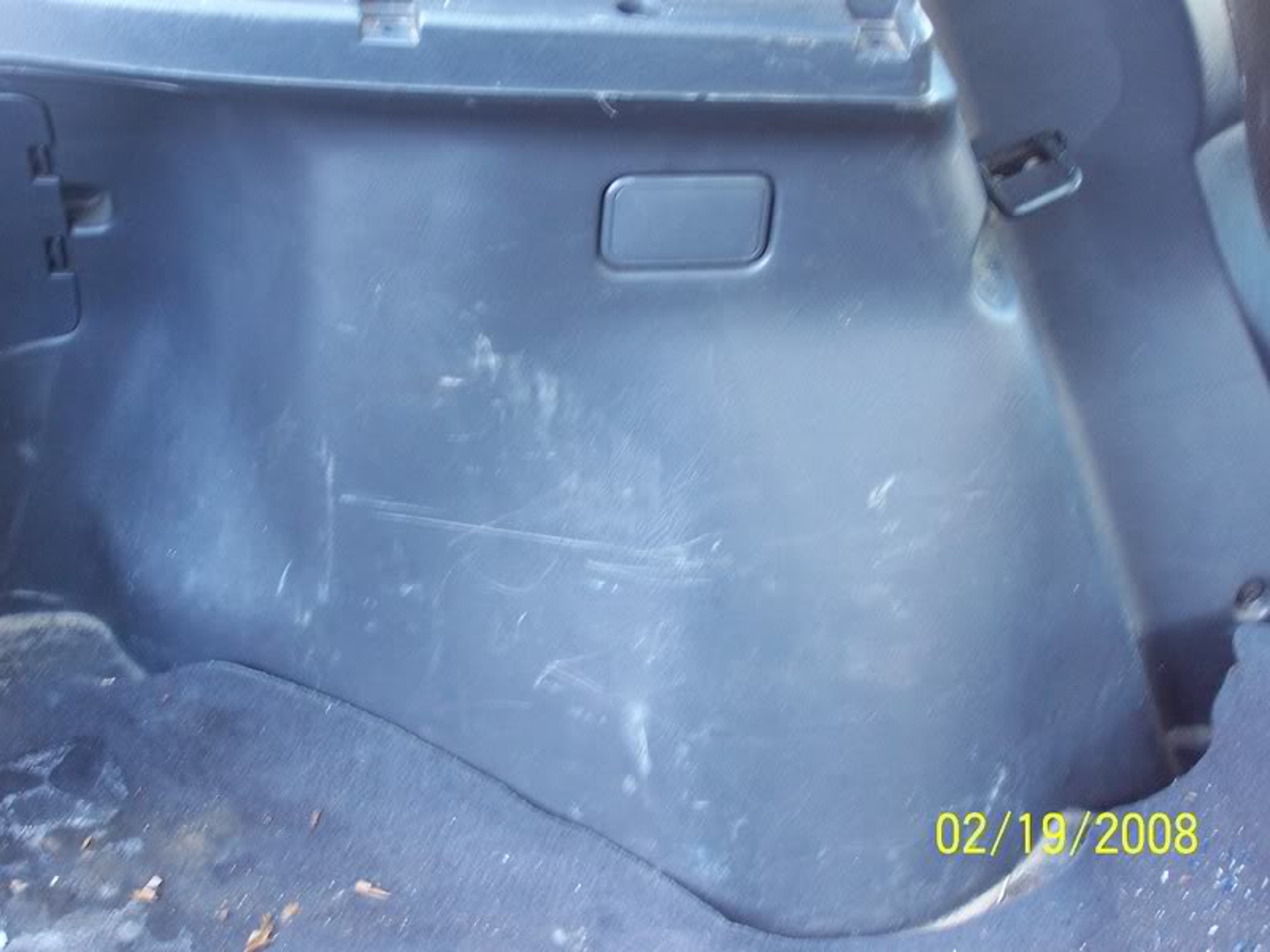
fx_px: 2348
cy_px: 476
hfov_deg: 30.3
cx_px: 635
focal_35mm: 64
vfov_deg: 22.9
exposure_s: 1/15
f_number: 3.2
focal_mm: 10.7
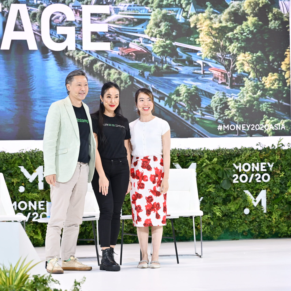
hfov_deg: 11.4
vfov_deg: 11.4
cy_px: 145
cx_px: 121
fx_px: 1455
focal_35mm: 153
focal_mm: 120
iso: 640
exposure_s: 1/200
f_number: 4
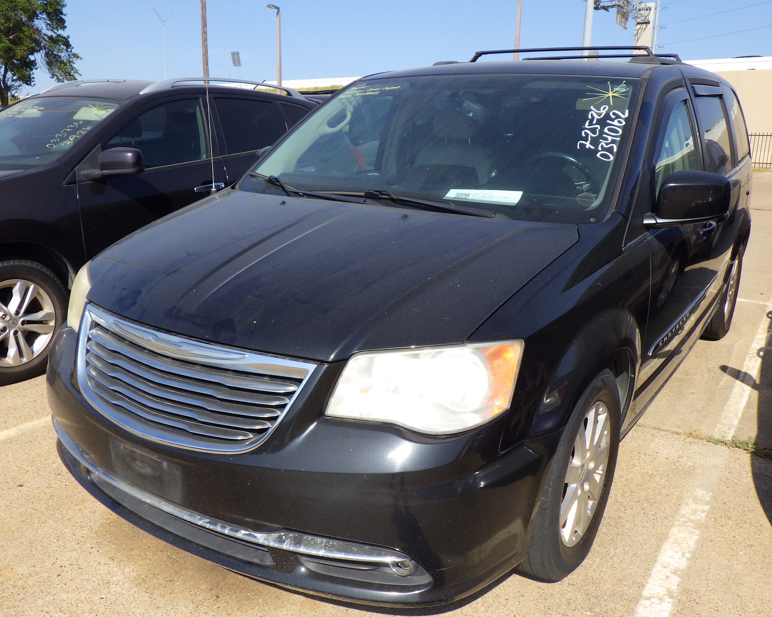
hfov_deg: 58.8
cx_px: 388
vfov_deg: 48.5
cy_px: 309
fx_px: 685
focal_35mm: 30
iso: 125
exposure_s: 1/800
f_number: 4.2
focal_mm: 5
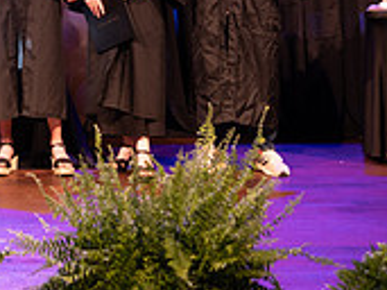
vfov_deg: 12.7
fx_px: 1240
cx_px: -97
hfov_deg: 16.8
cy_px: -137
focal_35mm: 111
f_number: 4
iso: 1600
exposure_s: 1/200
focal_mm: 34
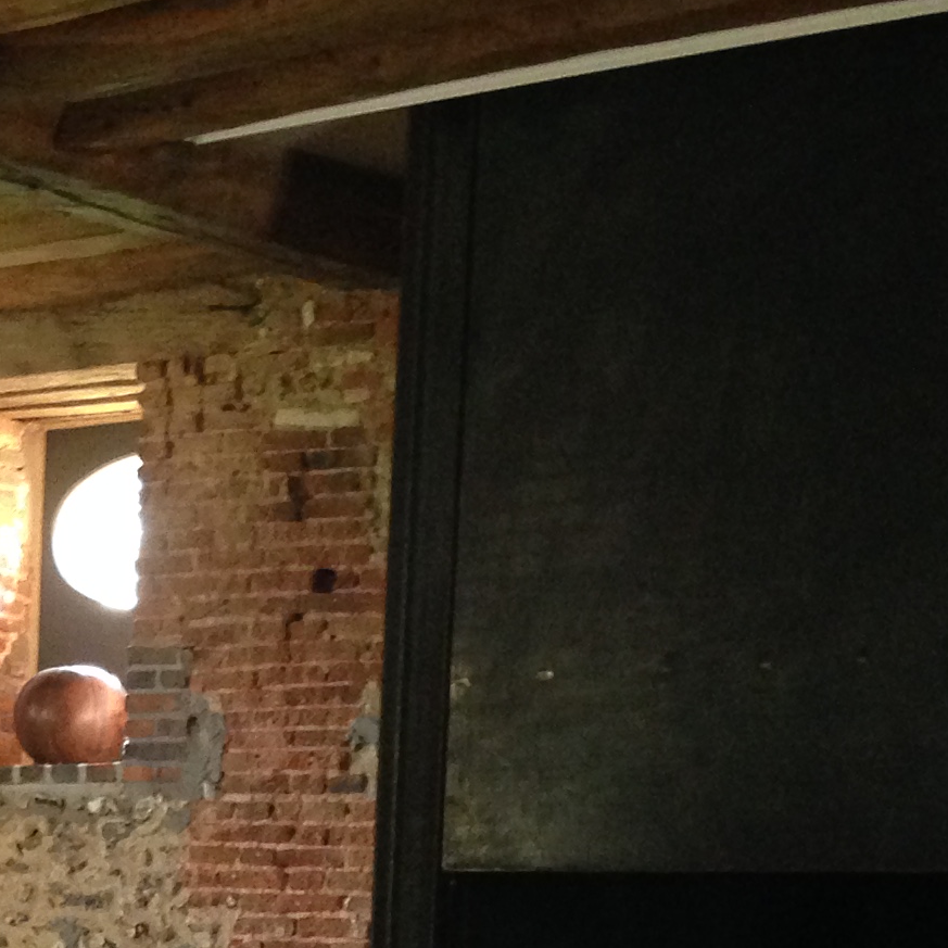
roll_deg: -0.3
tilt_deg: -3.3
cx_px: -375
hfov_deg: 15.1
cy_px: 1178
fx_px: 3377
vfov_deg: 15.3
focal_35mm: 109
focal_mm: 4.12
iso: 250
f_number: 2.4
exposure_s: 1/20
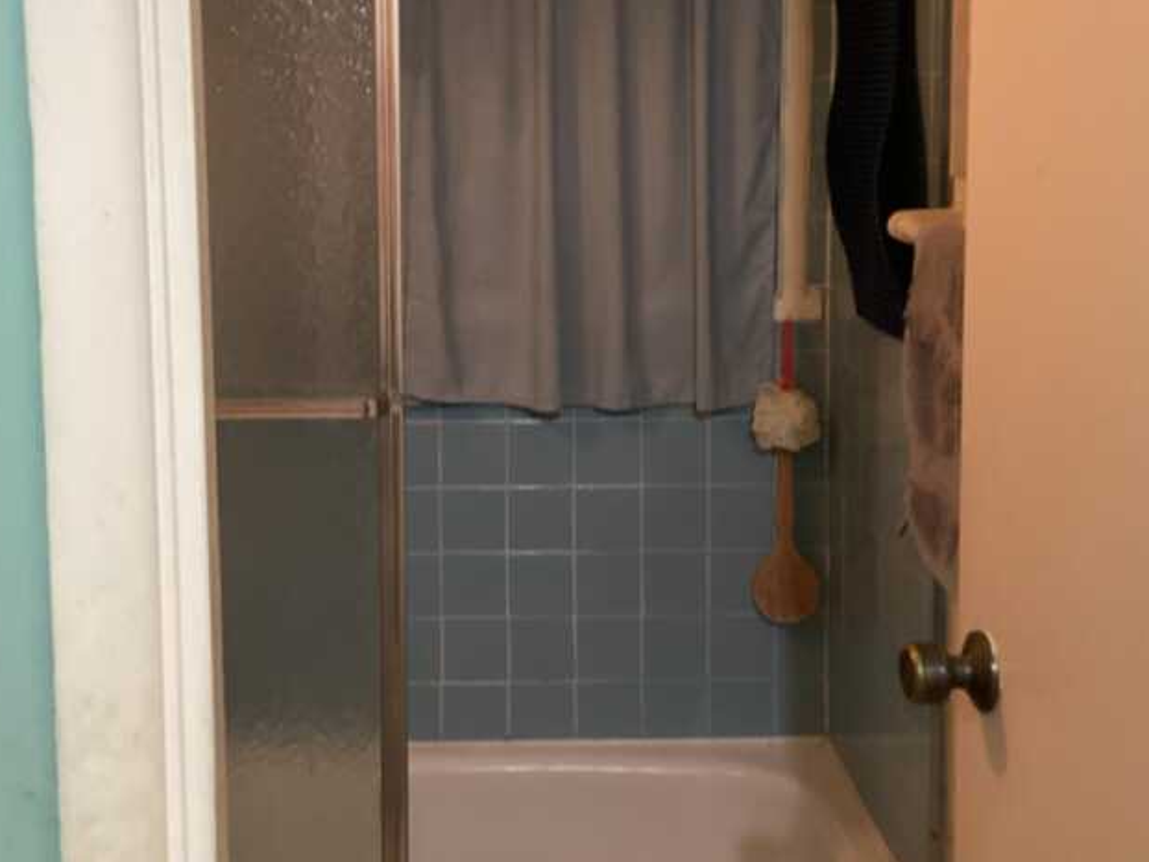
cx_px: 475
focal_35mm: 51
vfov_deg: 28.4
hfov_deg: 37.4
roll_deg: +0.7
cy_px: 290
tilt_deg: -6.2
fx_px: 1693
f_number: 2.4
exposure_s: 1/40
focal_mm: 3.3
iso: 250
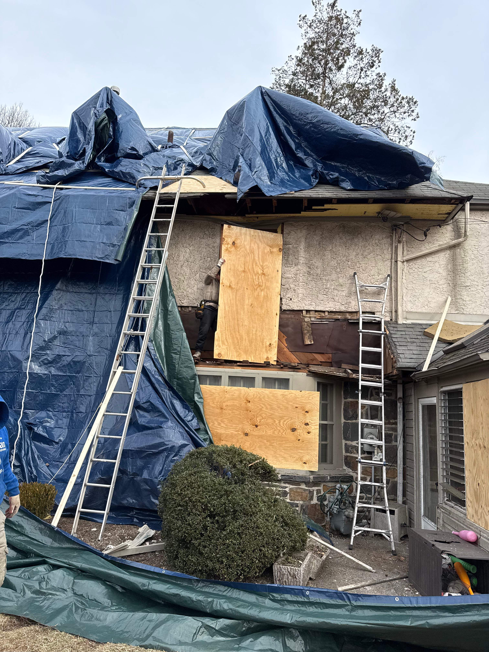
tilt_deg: +8.7
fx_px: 452
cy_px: 326
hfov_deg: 56.8
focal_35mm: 24
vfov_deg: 71.6
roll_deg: -4.1
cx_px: 244
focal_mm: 6.76
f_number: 1.78
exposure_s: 1/1949
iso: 100
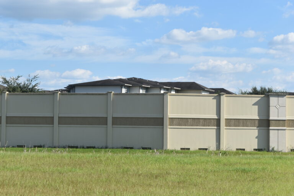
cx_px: 147
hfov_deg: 24.6
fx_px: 674
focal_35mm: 82
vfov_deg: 16.6
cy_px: 98
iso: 100
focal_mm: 55
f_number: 8
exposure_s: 1/250
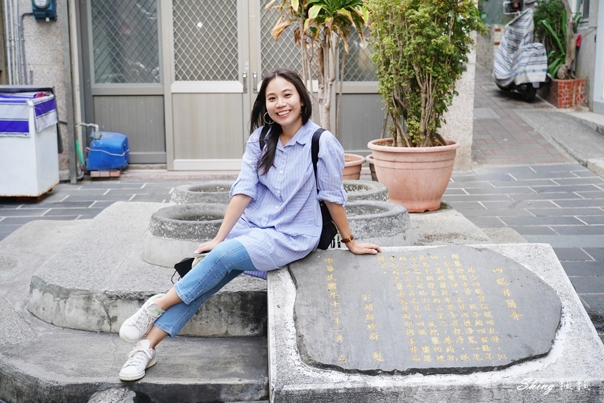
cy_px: 202
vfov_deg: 28.1
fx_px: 805
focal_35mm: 48
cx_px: 302
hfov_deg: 41.1
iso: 800
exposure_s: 1/50
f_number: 4.5
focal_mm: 48
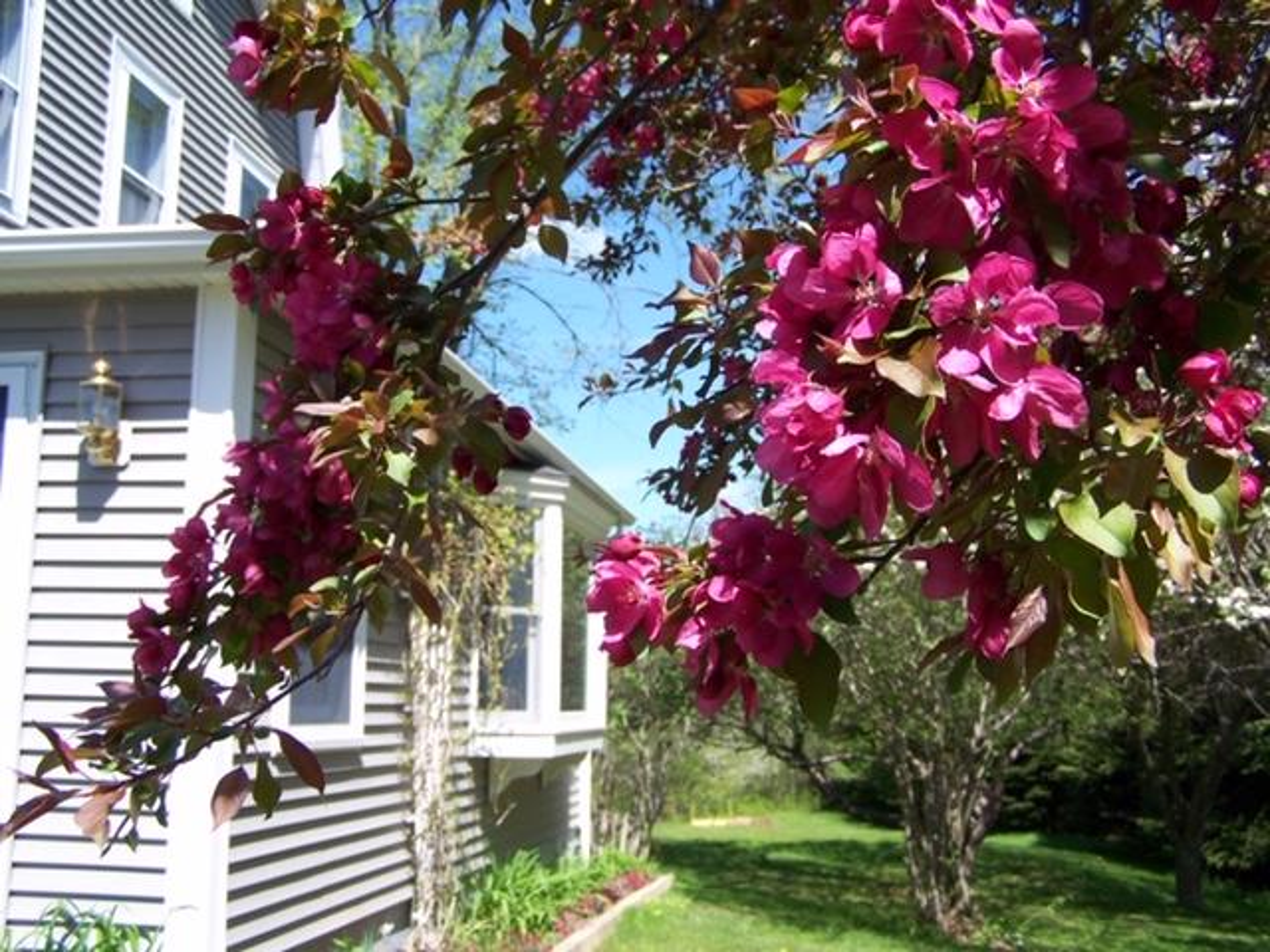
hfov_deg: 49.0
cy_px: 476
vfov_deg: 37.7
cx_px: 635
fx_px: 1394
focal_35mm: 38
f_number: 2.8
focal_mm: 6.3
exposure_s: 1/640
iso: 80
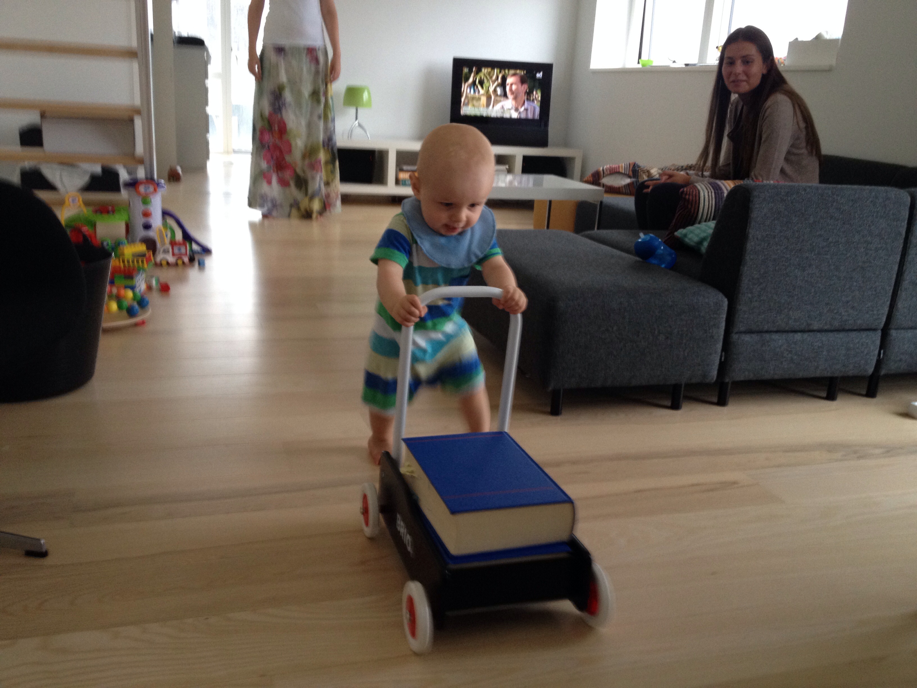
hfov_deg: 52.6
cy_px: 344
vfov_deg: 40.7
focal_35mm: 35
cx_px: 458
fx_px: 927
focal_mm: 4.28
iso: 125
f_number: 2.4
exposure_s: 1/20
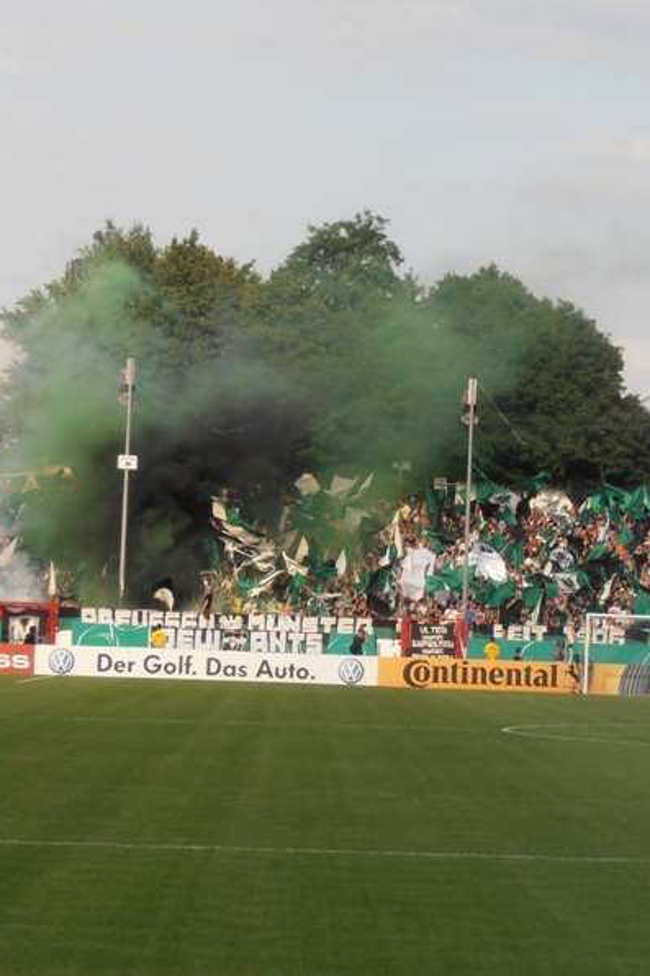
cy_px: 486
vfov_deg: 13.3
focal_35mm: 155
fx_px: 4200
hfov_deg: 8.8
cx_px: 142
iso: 80
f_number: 5.5
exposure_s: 1/320
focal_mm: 19.64
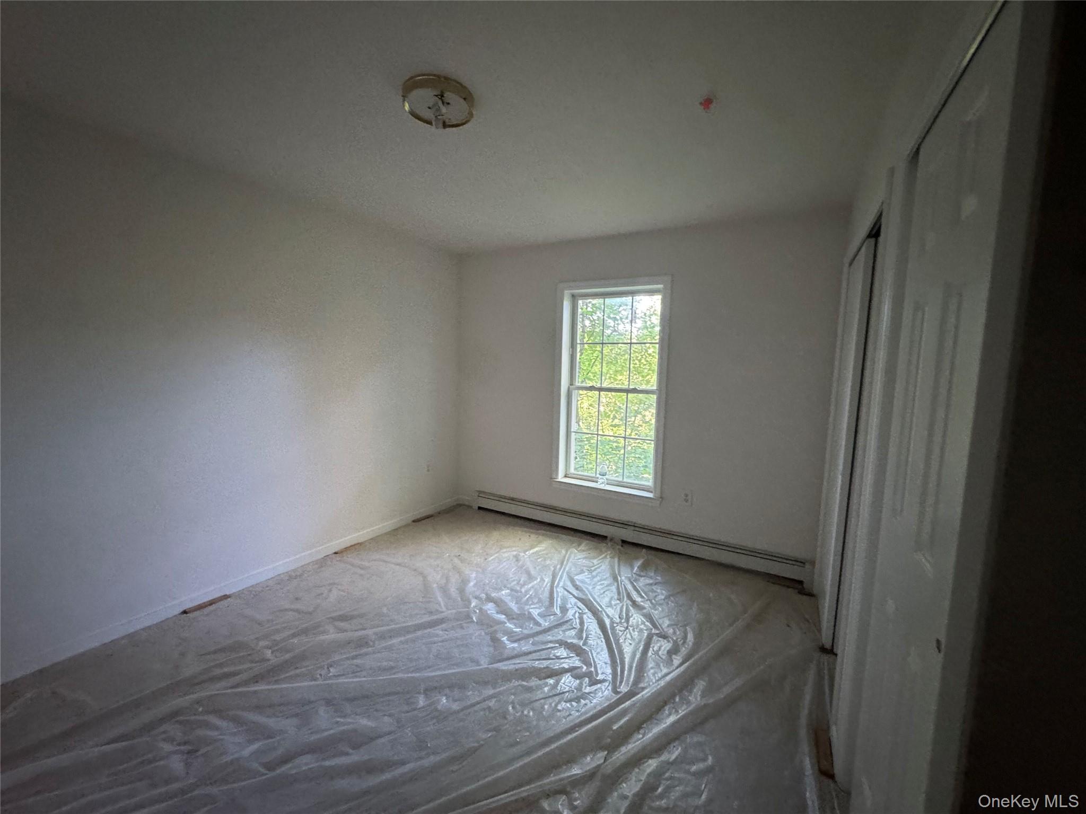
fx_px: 439
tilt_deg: -6.4
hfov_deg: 102.1
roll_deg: -3.9
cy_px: 407
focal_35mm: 14
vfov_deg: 85.7
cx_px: 543
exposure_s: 1/60
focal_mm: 2.22
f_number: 2.2
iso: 800
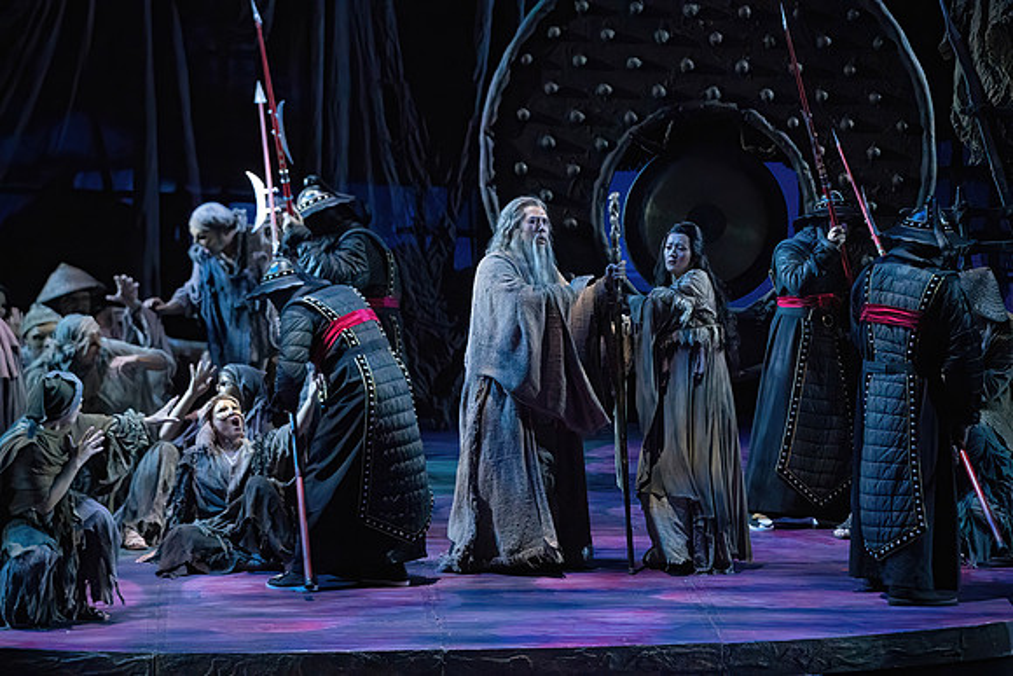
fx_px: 5629
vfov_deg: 6.9
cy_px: 338
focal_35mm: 200
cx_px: 506
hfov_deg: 10.3
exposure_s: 1/400
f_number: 5
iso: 20000
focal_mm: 200
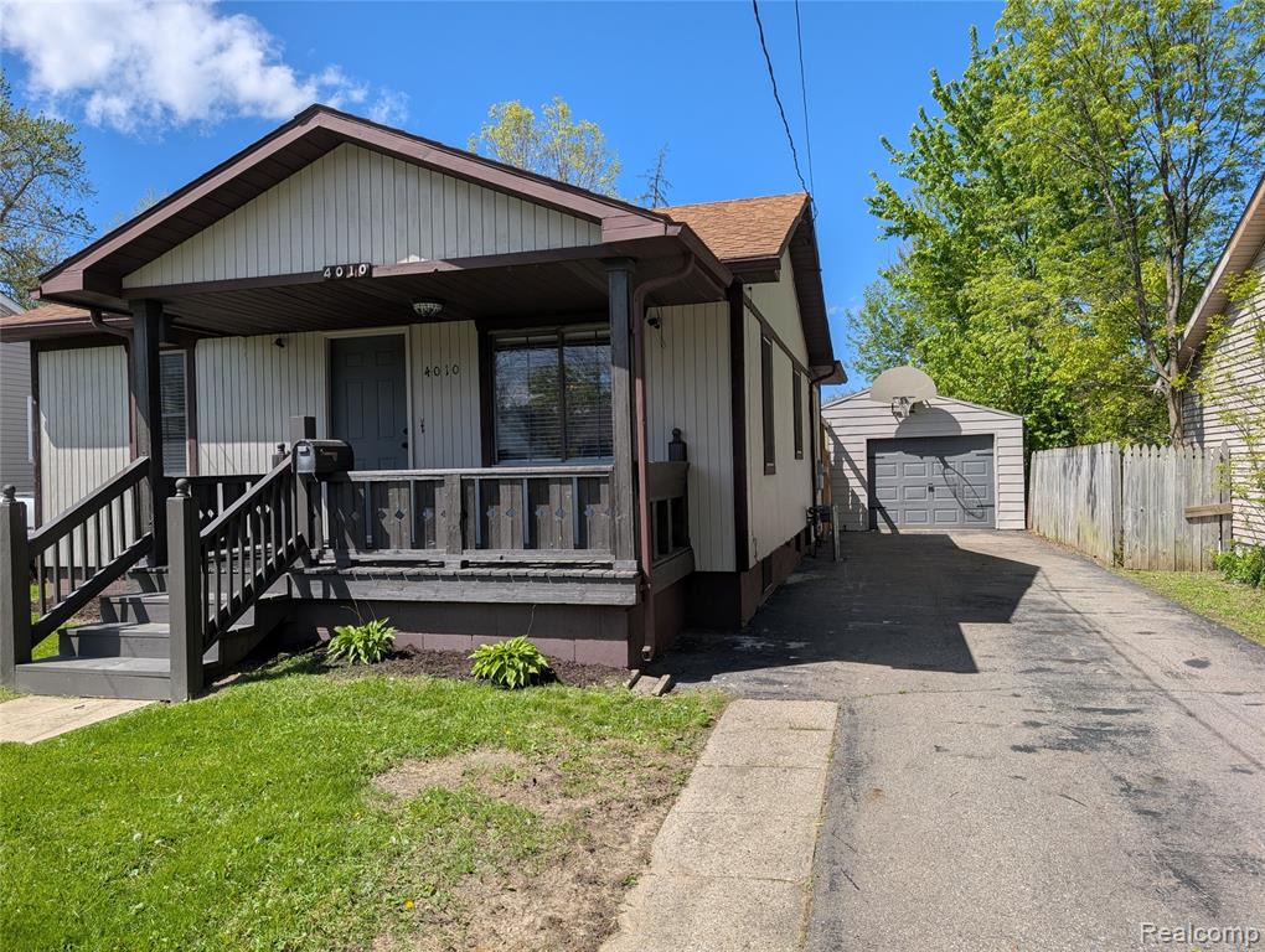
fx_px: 878
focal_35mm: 24
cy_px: 476
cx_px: 632
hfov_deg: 71.5
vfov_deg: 56.9
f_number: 1.68
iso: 22
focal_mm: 6.9
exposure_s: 1/1159
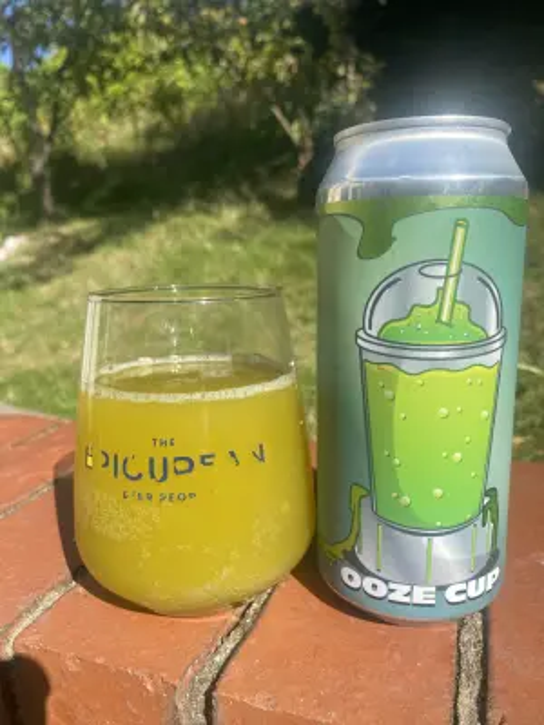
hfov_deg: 53.1
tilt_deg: -8.7
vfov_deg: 67.3
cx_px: 272
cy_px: 362
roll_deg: -0.5
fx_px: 545
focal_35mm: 26
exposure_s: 1/2410
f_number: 1.8
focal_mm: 4.25
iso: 32
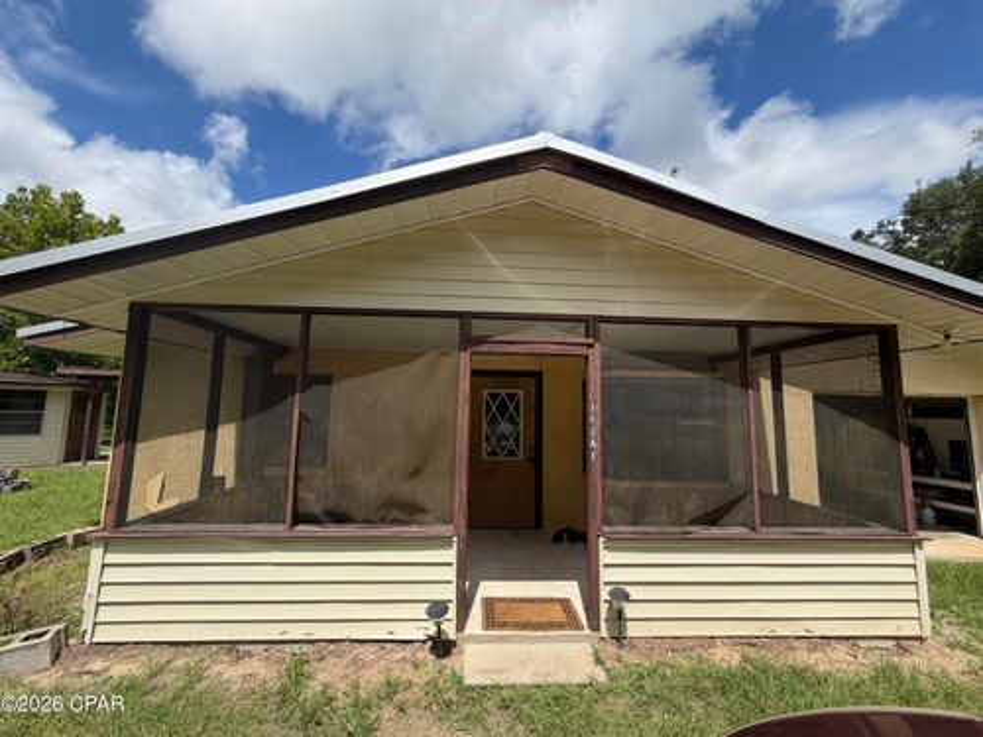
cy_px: 368
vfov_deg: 85.7
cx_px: 492
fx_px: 398
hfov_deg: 102.1
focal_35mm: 14
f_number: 2.2
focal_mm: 2.22
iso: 20
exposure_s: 1/888
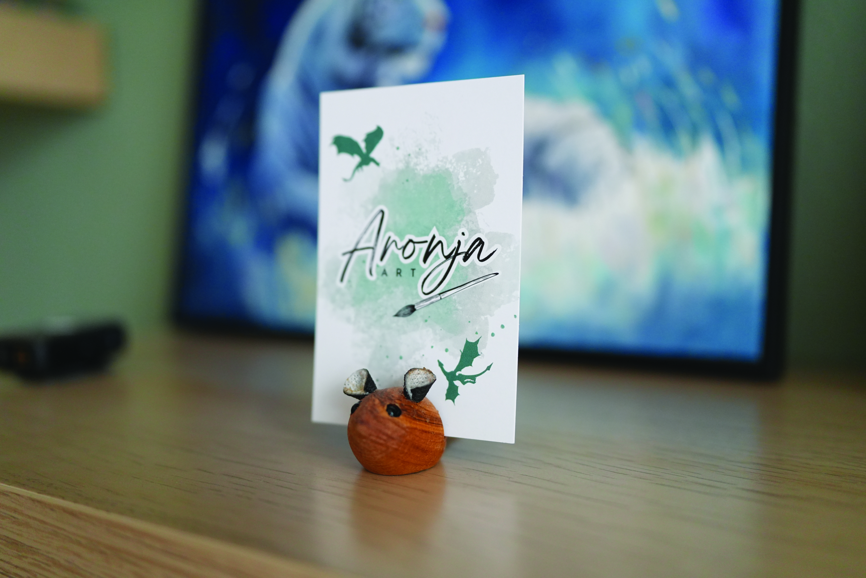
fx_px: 794
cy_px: 289
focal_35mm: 33
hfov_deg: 57.2
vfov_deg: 40.0
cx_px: 433
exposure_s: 1/100
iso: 2000
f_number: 2.8
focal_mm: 33
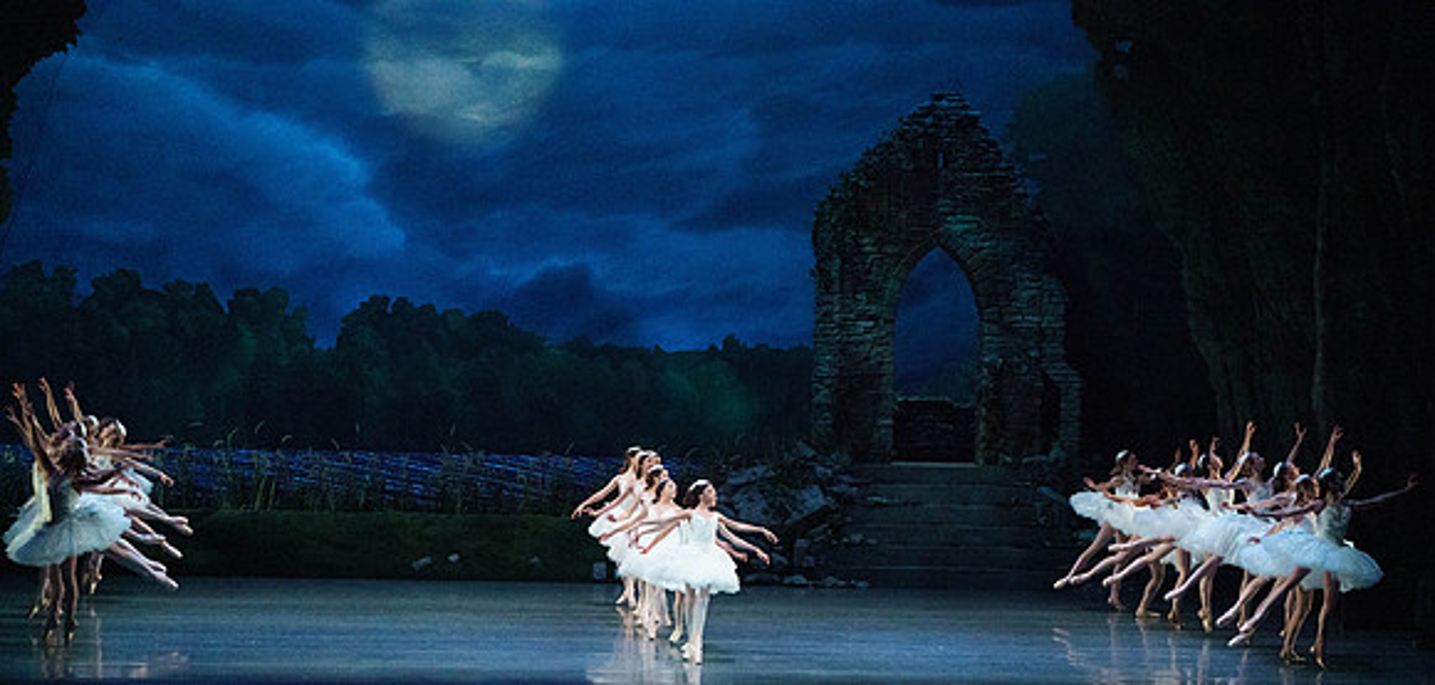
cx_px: 718
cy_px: 476
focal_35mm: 109
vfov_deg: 9.8
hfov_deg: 20.4
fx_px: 3992
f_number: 5.6
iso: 8000
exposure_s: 1/250
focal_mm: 100
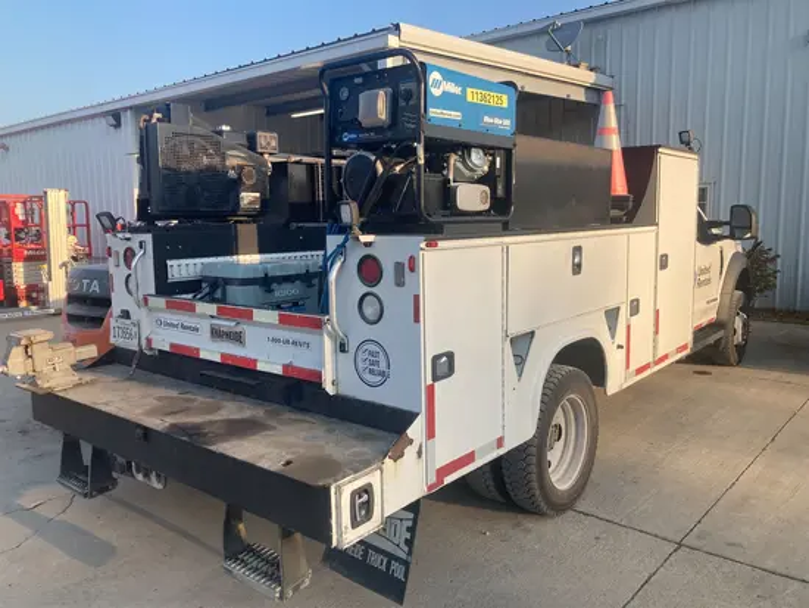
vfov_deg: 49.8
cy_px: 304
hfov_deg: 63.4
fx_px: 655
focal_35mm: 28
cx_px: 404
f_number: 1.8
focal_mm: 3.99
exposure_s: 1/813
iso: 20
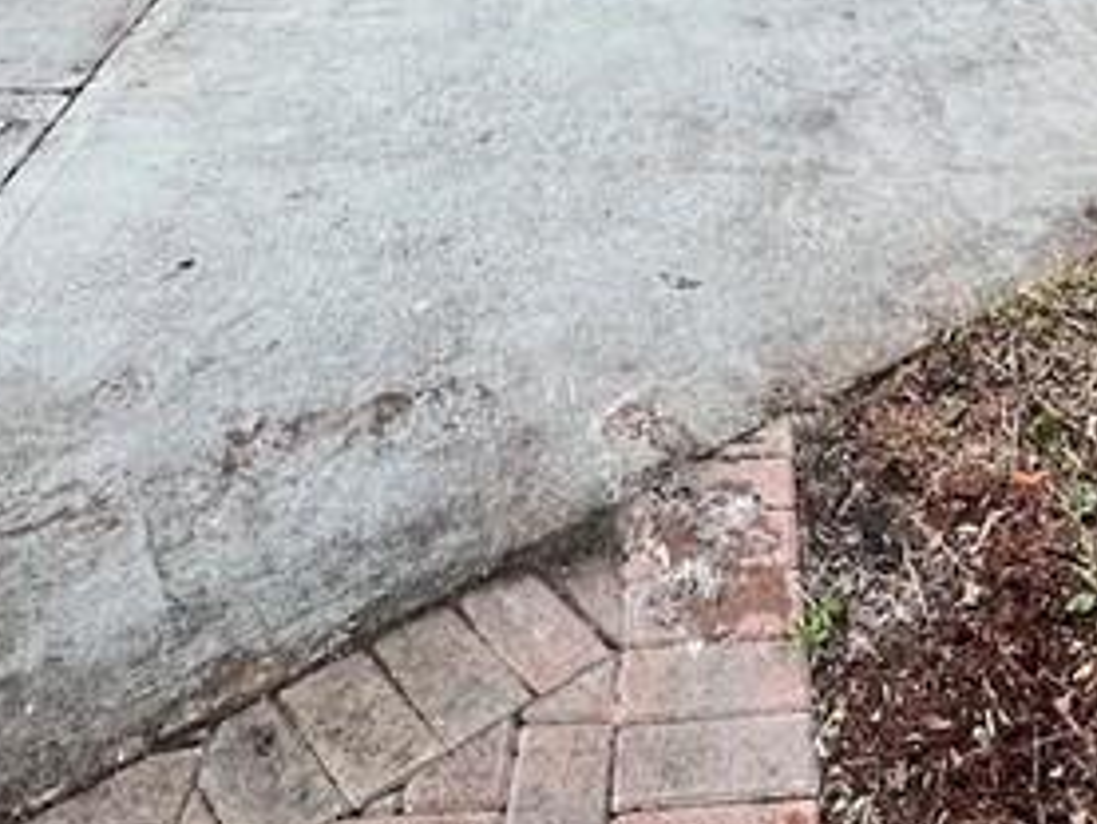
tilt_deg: -11.2
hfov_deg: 38.6
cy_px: -353
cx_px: 824
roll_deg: -1.7
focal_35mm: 48
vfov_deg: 24.7
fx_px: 1522
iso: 32
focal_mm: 1.57
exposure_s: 1/308
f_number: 1.8
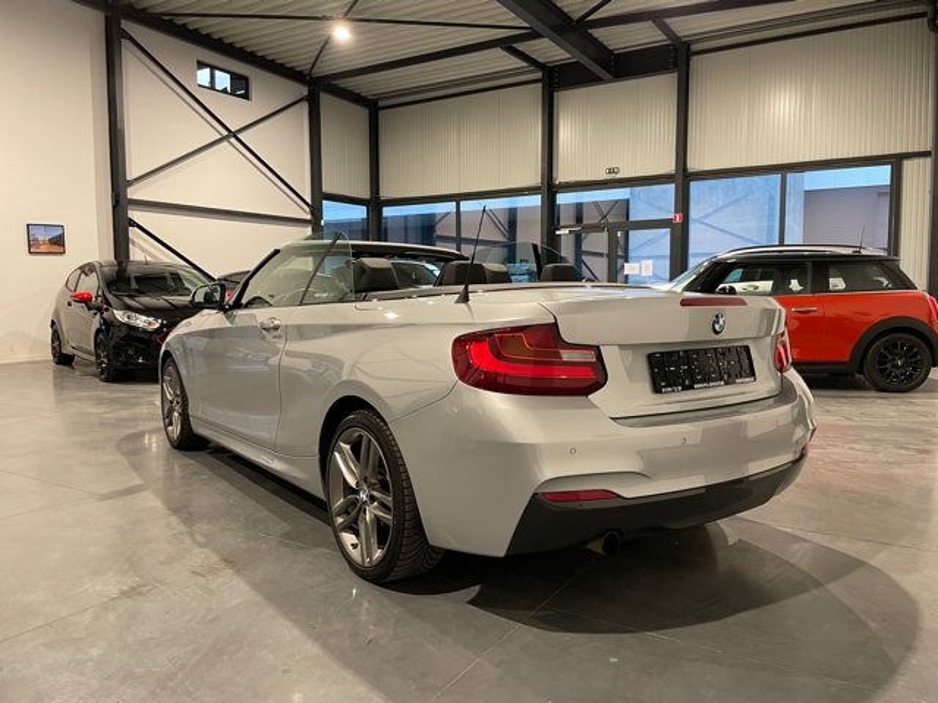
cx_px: 469
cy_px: 352
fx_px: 705
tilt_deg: -5.3
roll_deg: +0.5
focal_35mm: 26
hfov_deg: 67.3
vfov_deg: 53.1
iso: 125
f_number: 1.6
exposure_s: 1/50
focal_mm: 4.2
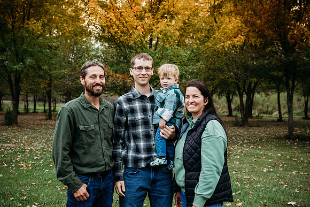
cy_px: 104
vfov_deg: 32.6
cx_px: 155
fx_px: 353
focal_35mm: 41
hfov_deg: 47.4
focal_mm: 41
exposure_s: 1/250
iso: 200
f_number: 5
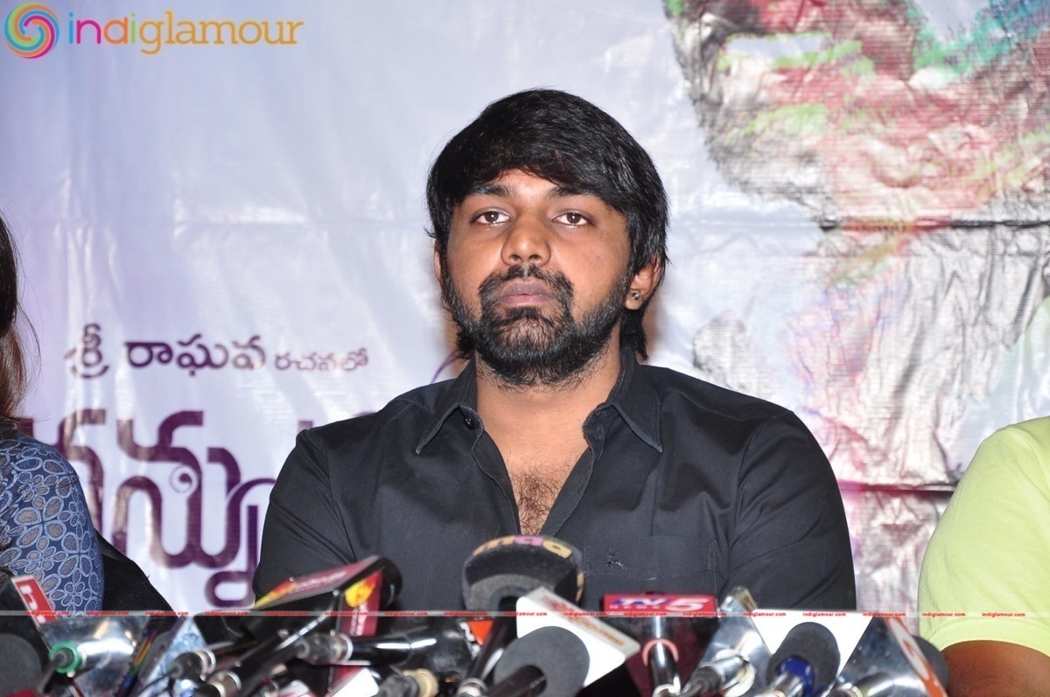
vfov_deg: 8.7
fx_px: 4588
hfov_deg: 13.1
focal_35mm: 158
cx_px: 525
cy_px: 348
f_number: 7.1
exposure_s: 1/125
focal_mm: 105
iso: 400
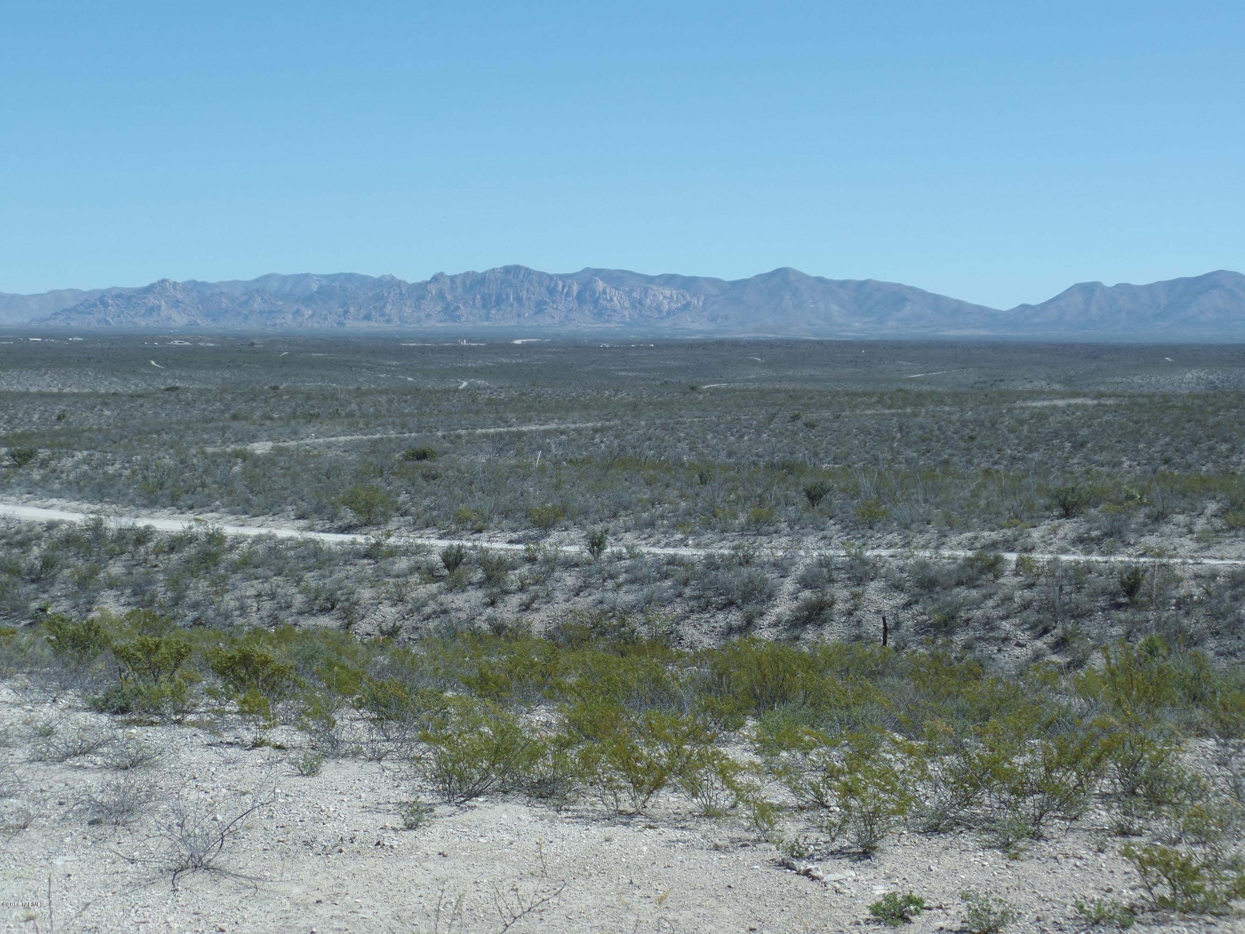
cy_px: 467
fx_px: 2302
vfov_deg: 22.9
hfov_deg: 30.3
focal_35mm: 64
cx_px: 622
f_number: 3.6
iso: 80
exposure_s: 1/1000
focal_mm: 11.4
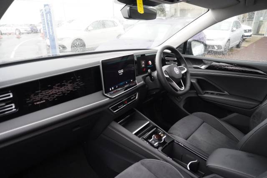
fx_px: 178
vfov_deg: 53.1
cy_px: 89
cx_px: 134
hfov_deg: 73.8
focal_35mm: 24
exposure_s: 1/160
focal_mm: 16
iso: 3200
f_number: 3.5
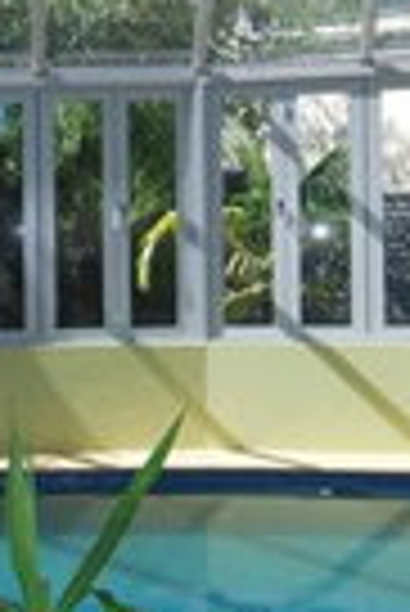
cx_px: 63
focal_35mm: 53
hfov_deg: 25.0
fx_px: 903
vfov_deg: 36.9
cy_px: 178
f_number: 5
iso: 100
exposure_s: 1/100
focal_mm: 10
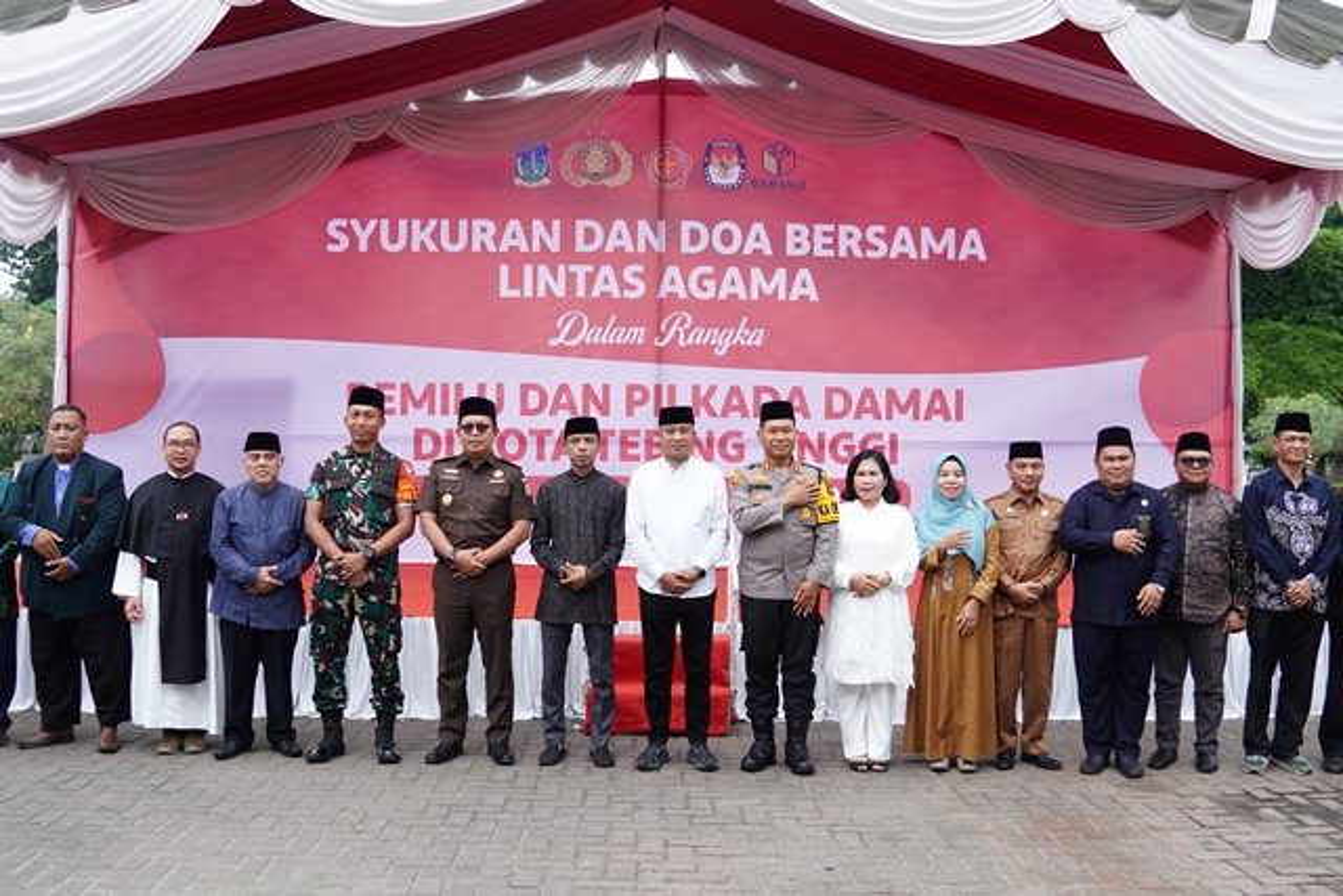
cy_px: 448
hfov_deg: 53.1
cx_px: 672
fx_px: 1343
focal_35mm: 36
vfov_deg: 36.9
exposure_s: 1/1250
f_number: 4
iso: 500
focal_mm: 24
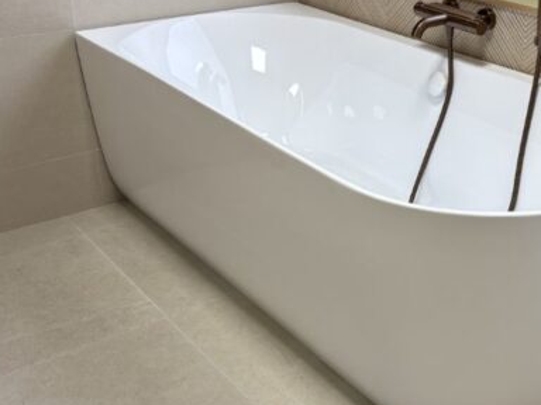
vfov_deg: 28.0
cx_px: 417
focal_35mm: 52
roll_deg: -1.3
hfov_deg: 35.8
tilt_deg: -23.5
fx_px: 813
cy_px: 195
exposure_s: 1/100
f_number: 1.6
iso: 80
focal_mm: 5.96
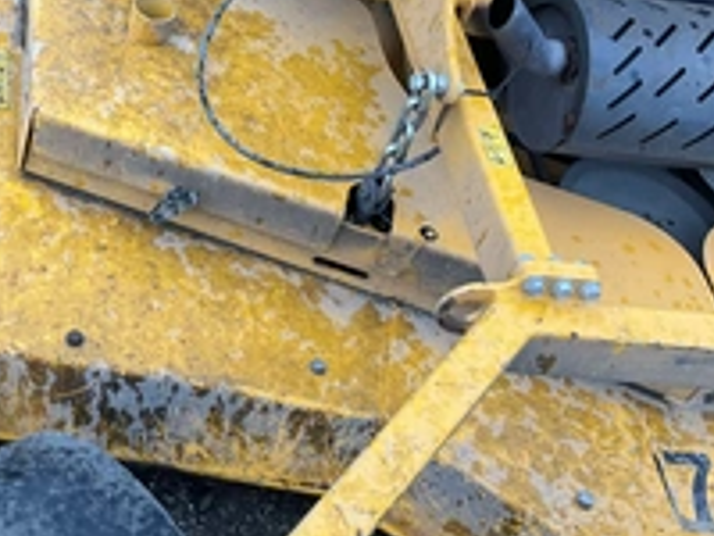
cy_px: 75
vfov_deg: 24.6
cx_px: 171
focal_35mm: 58
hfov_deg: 32.6
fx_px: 1196
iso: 64
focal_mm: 3
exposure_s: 1/114
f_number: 1.8
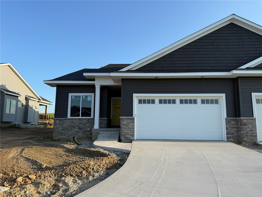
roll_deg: -0.3
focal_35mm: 24
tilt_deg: +7.7
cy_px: 98
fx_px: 182
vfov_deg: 56.8
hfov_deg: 71.6
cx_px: 131
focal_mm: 6.76
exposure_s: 1/1855
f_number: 1.78
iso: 80
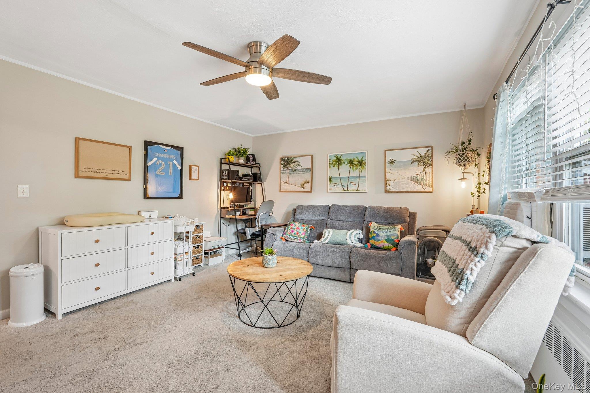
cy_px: 196
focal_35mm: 16
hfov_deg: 95.0
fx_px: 270
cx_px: 295
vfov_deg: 72.0
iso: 400
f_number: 9
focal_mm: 16.5
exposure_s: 1/5
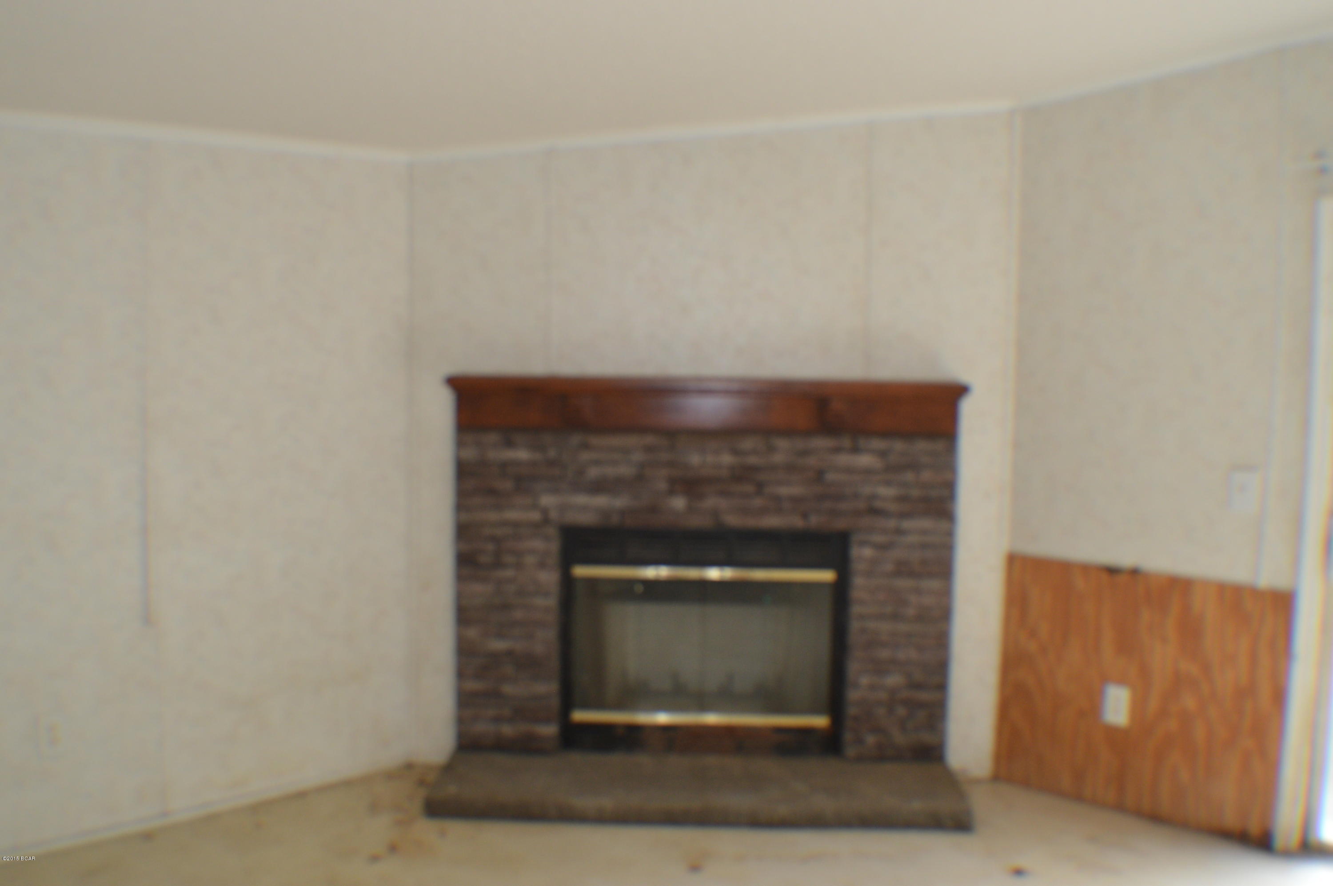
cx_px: 666
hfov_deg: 46.4
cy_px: 443
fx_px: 1554
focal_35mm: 42
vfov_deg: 31.8
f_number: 4.5
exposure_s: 1/60
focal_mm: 28
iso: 450
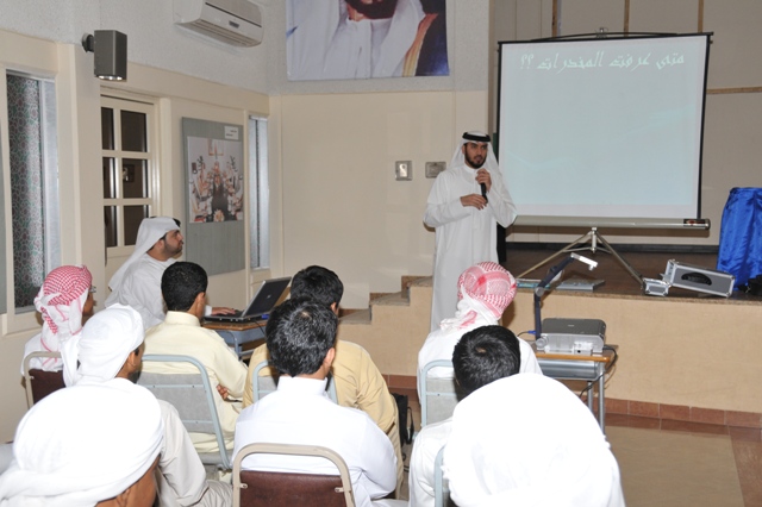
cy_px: 254
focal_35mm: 48
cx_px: 381
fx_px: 1015
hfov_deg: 41.1
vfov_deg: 28.0
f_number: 5.6
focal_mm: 32
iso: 400
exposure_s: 1/60
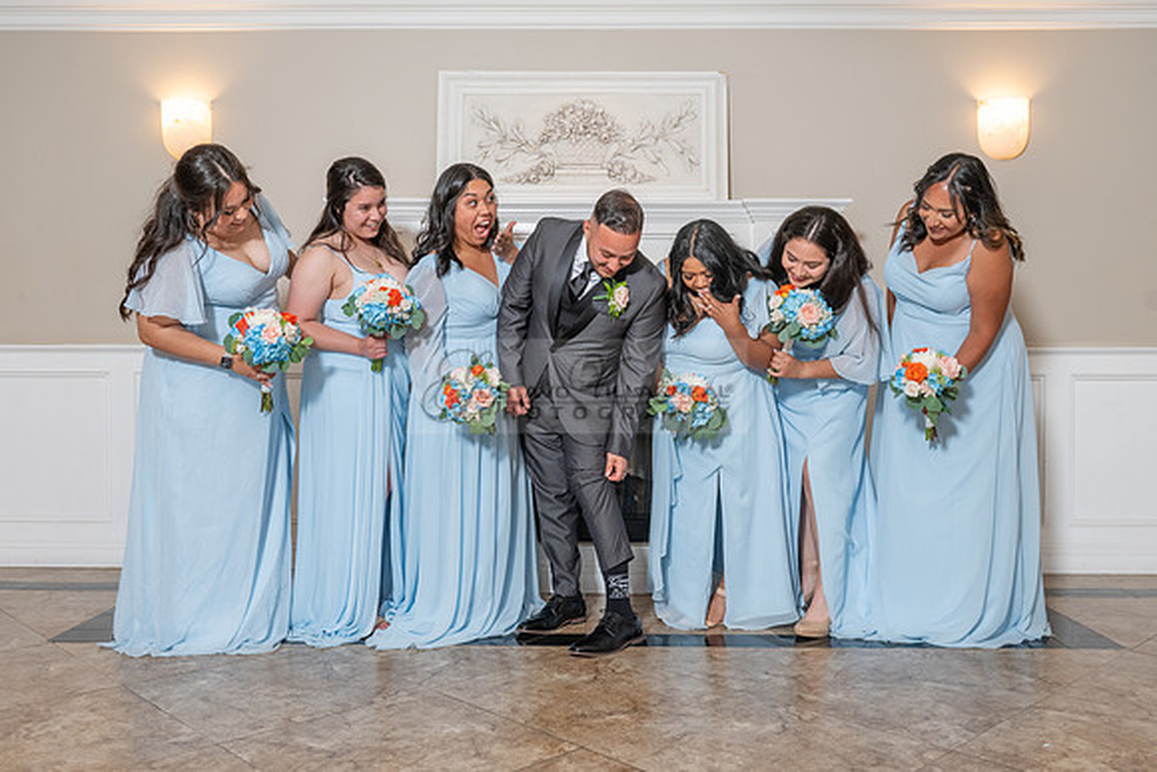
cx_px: 571
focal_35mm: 32
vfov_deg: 41.7
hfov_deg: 59.5
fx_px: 1013
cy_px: 389
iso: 640
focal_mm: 29
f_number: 4.5
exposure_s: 1/160
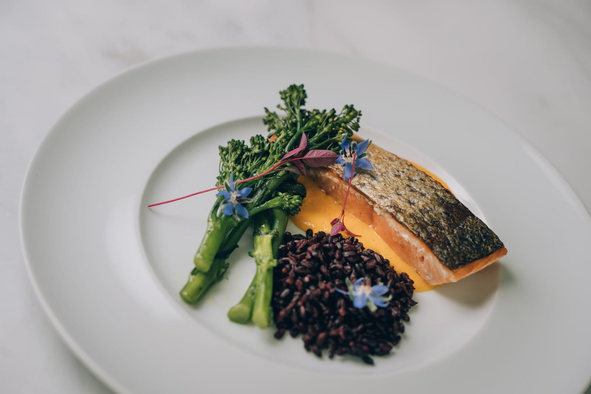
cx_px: 296
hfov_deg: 28.8
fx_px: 1149
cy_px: 197
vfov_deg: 19.5
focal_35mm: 70
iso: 250
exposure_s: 1/200
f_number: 3.5
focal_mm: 70
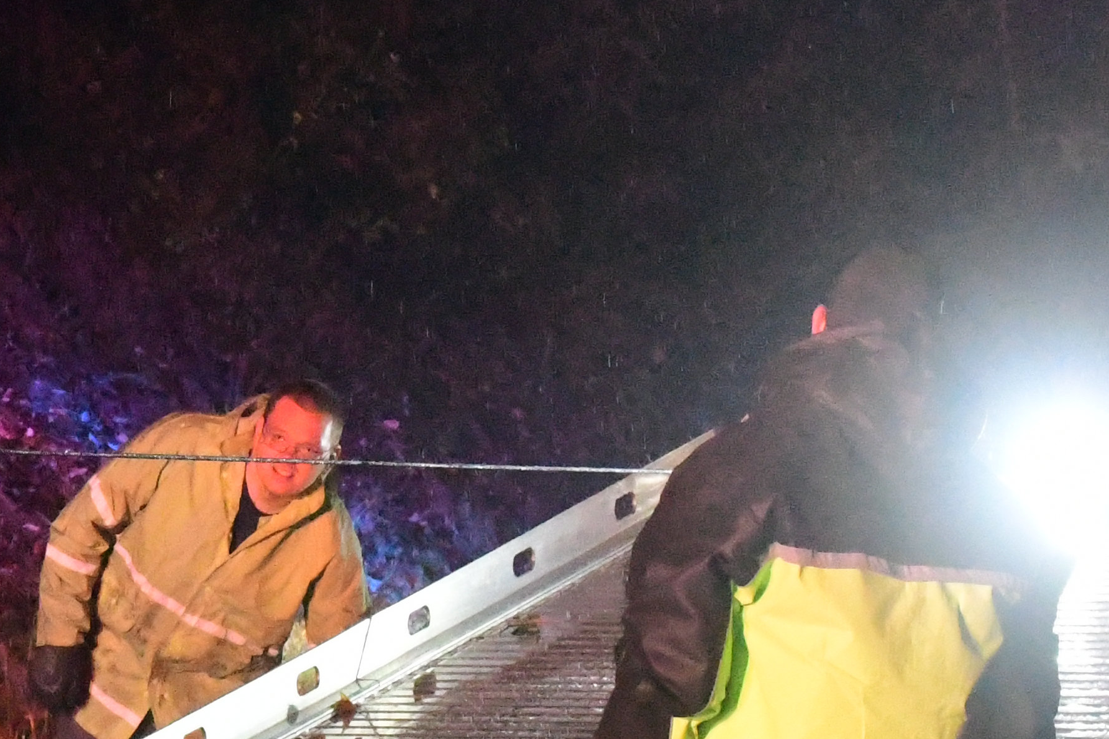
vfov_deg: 3.3
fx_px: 12968
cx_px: -188
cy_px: 698
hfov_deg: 4.9
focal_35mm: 421
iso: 20000
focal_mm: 90
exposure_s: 1/200
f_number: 7.1
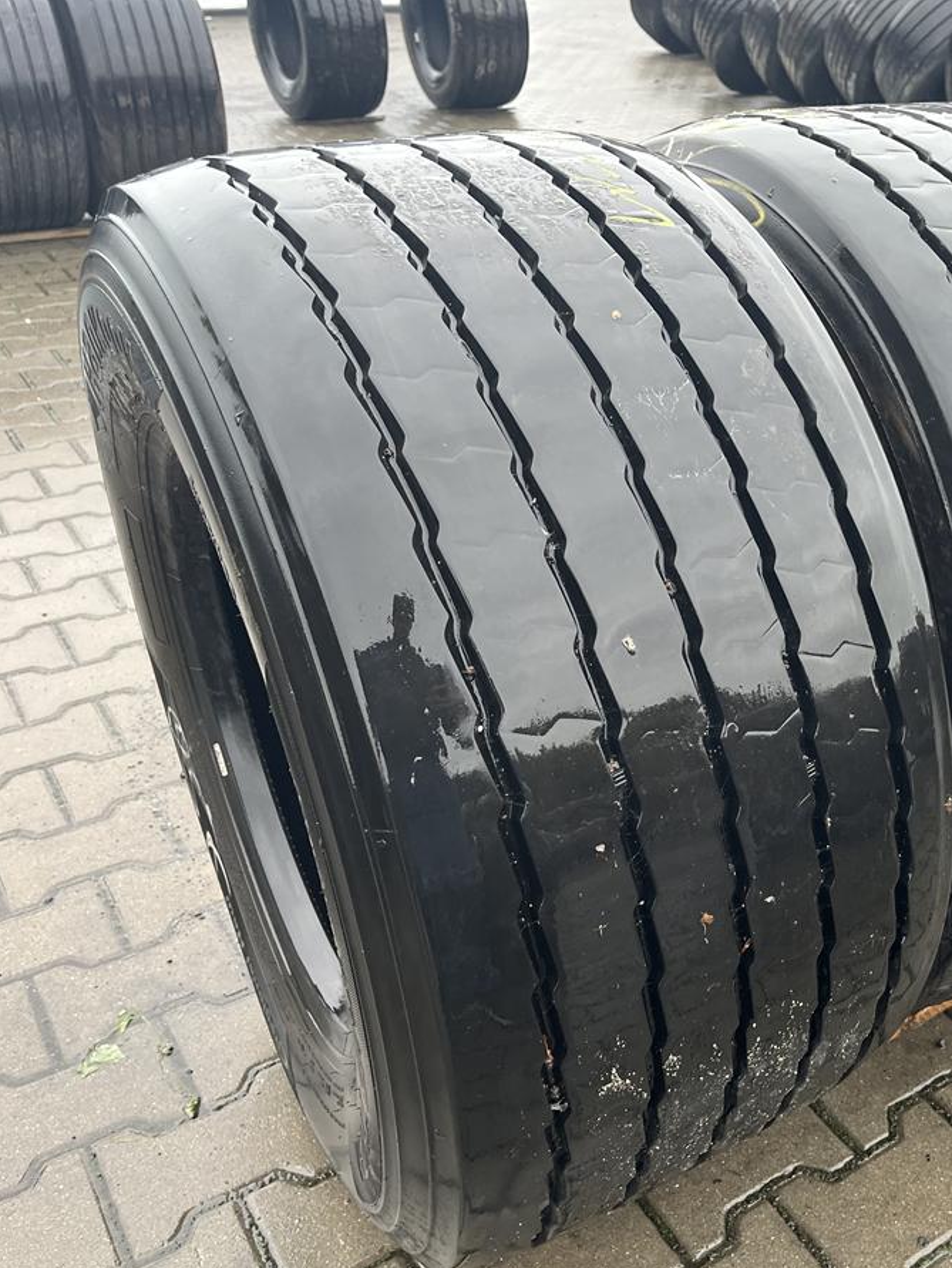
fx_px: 1282
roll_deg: -1.8
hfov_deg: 39.2
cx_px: 758
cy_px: 639
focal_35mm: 35
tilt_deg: -26.1
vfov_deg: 52.6
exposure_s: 1/122
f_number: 1.6
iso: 80
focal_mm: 5.1
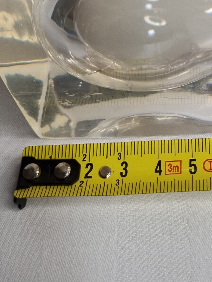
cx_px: 204
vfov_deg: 27.8
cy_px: -35
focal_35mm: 63
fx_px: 514
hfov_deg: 22.5
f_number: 1.8
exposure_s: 1/100
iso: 80
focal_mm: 5.4
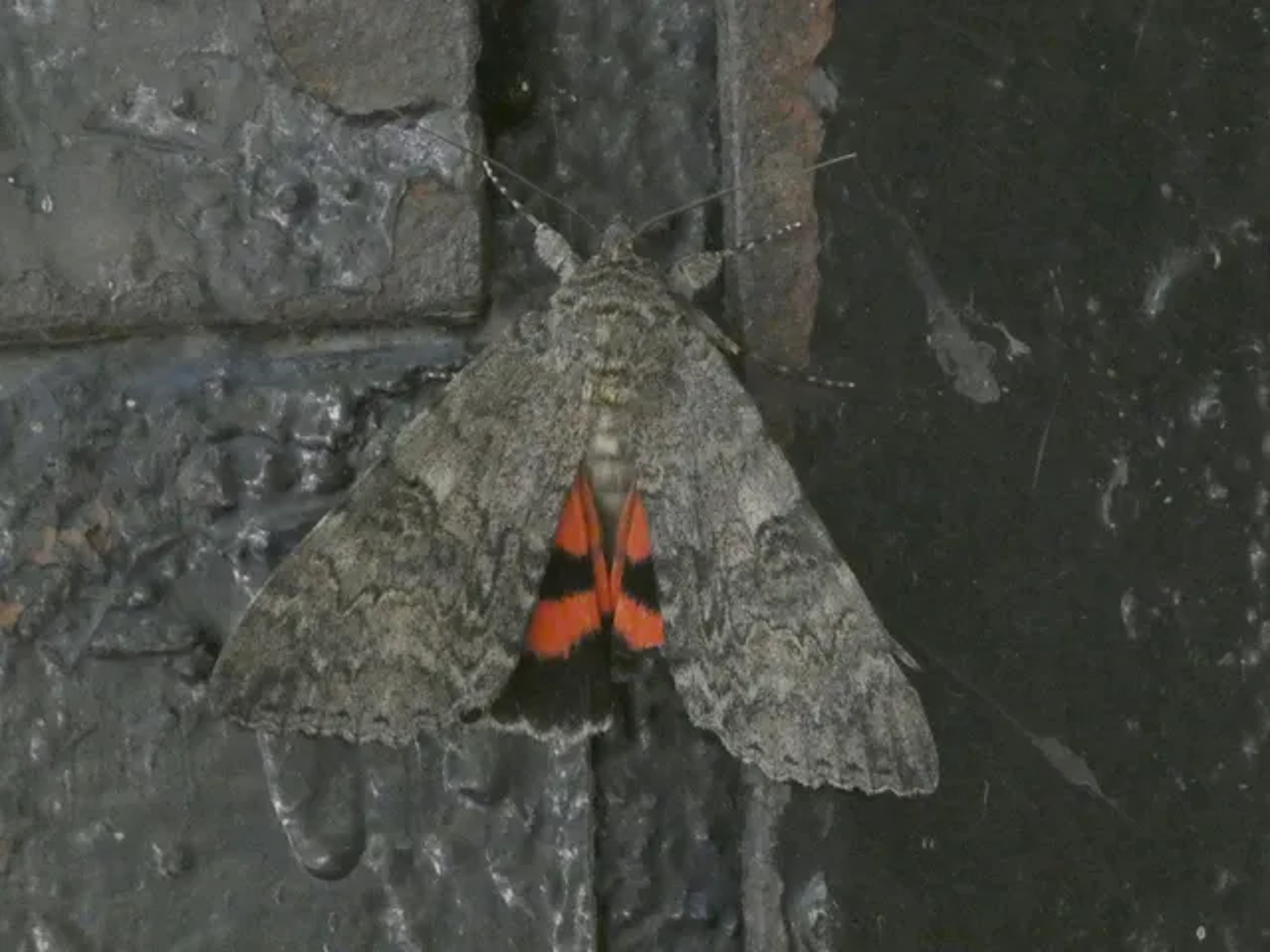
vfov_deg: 2.4
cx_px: 635
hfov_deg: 3.2
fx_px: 22820
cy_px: 476
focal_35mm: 622
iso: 1600
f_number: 5.6
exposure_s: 1/125
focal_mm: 111.5
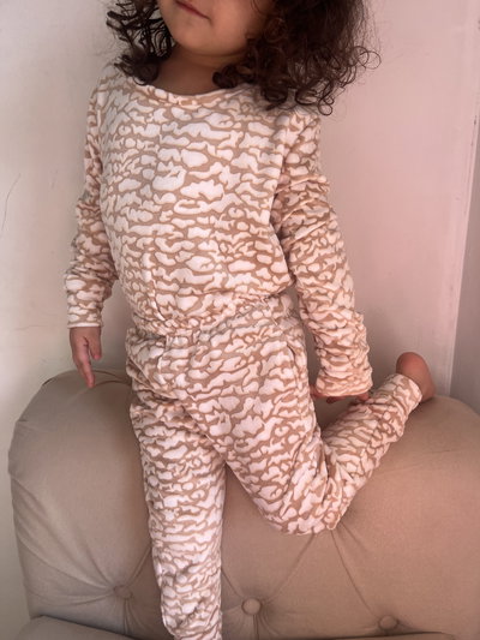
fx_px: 481
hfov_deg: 53.1
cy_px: 320
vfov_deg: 67.3
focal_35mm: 26
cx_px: 240
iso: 40
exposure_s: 1/229
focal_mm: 5.1
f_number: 1.6
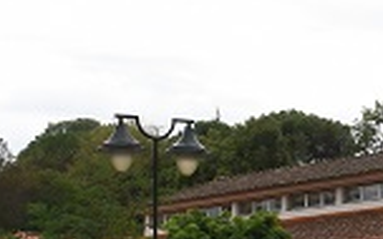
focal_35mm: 126
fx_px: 1315
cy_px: 211
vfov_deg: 10.3
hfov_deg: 15.4
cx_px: 552
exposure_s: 1/400
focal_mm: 17
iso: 400
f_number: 10
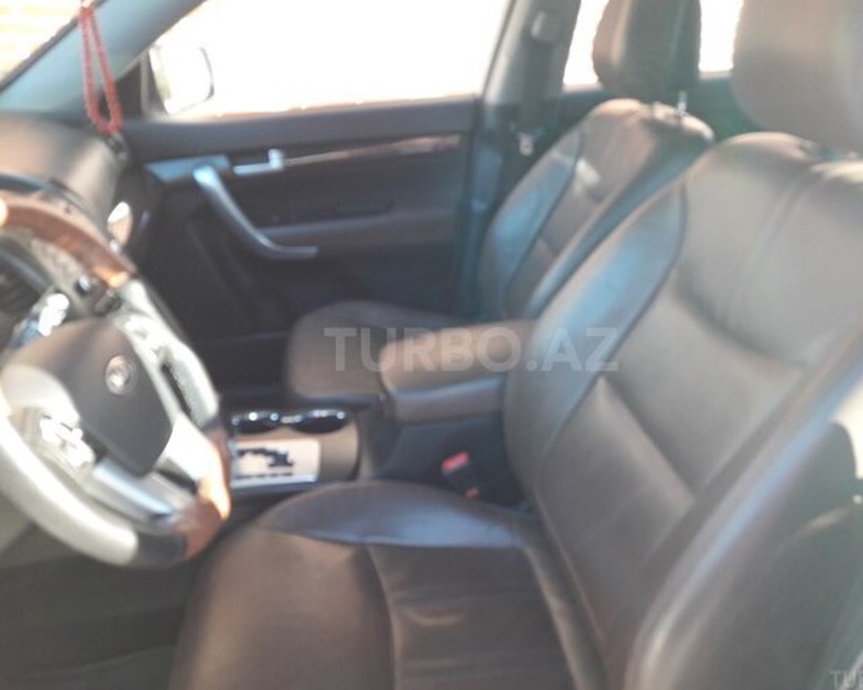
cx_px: 471
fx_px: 766
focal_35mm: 30
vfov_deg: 48.5
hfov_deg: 58.7
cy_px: 349
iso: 80
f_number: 1.9
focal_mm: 3.7
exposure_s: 1/100
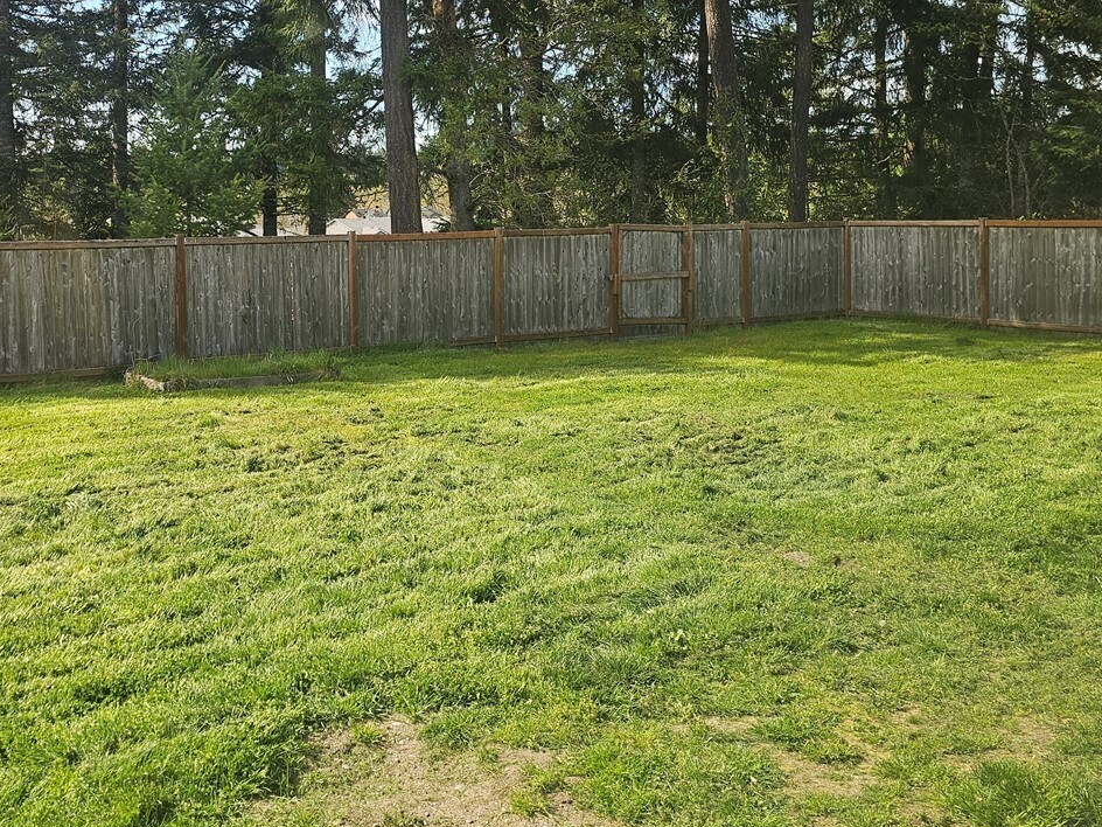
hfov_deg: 47.0
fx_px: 1242
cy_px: 280
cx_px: 355
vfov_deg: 36.5
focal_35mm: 39
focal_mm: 6.3
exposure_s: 1/252
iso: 16
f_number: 1.7
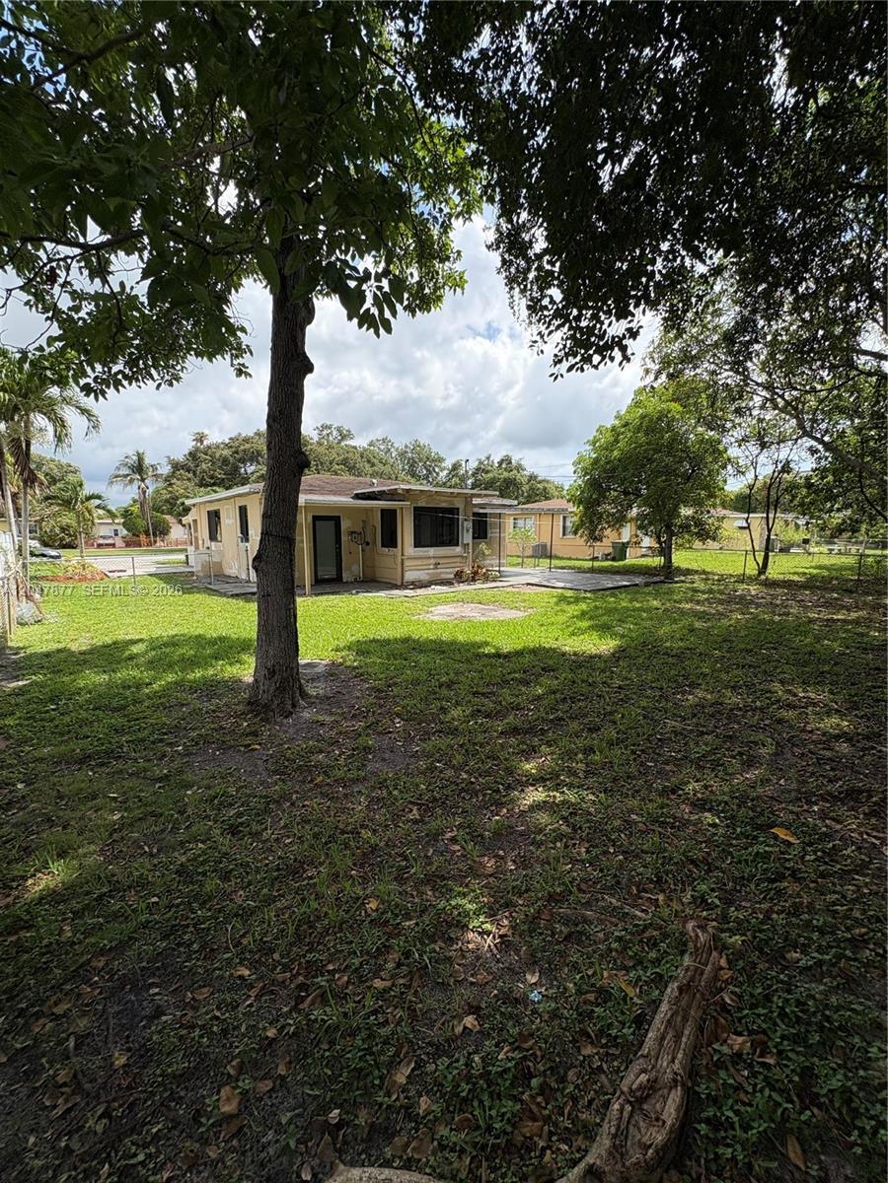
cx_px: 444
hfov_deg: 85.7
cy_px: 592
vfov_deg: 102.1
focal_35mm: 14
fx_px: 479
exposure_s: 1/1748
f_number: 2.2
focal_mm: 2.22
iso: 50
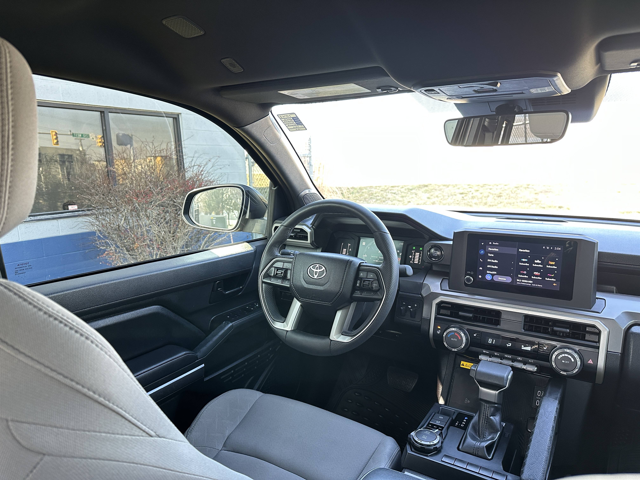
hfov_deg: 71.6
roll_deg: +3.0
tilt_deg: -8.1
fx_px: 444
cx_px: 320
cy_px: 240
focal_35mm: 24
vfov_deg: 56.8
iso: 250
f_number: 1.78
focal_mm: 6.86
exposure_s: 1/60
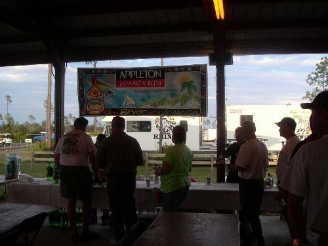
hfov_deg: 50.1
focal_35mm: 37
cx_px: 164
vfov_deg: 38.7
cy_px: 123
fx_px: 351
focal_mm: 5.7
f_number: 2.8
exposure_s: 1/125
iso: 50
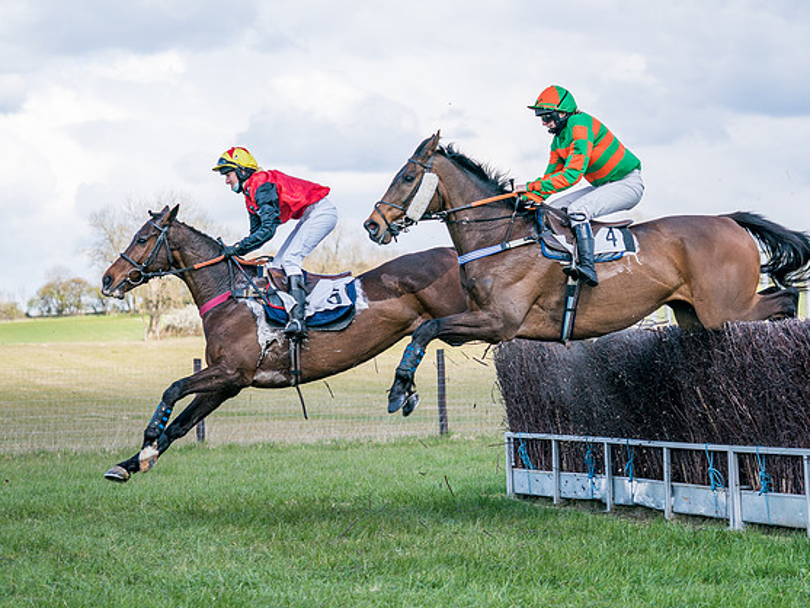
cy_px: 301
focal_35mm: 109
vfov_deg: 13.6
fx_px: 2551
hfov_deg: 18.0
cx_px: 417
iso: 200
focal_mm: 80
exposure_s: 1/1600
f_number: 4
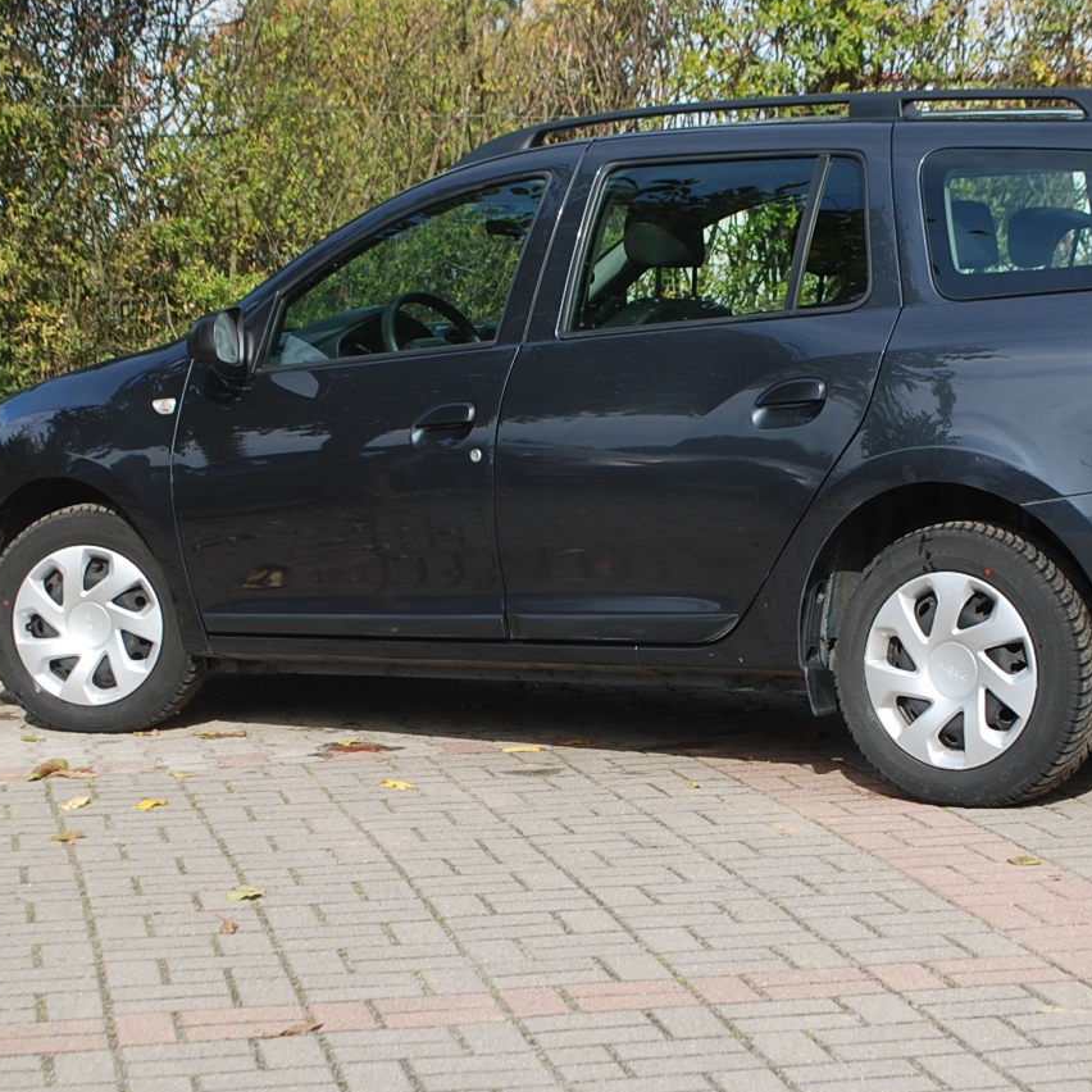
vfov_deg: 19.9
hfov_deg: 19.9
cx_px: 646
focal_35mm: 87
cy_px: 373
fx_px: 3105
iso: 100
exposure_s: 1/160
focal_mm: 30
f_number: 6.3
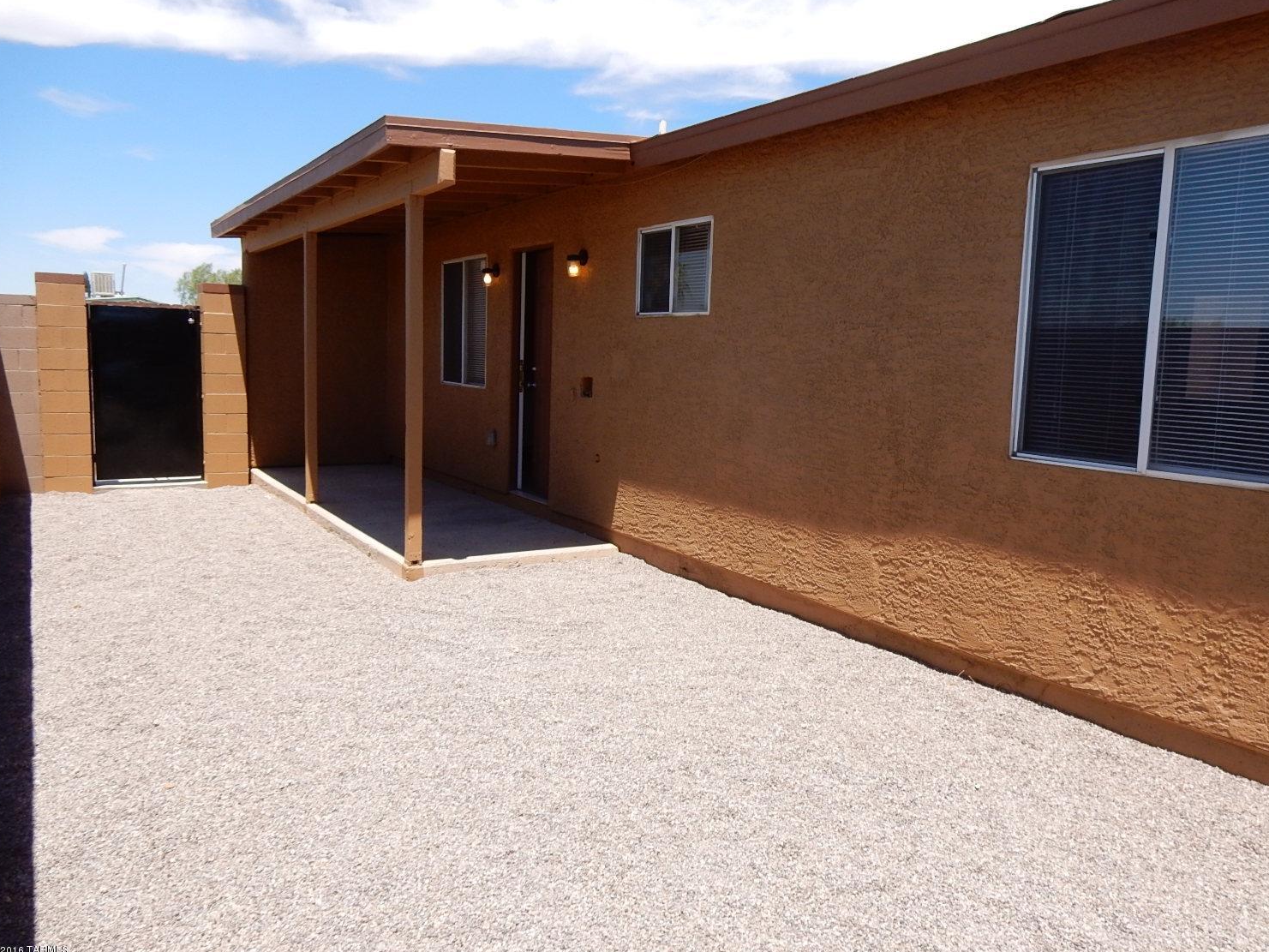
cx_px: 673
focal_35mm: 27
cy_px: 470
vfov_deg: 51.4
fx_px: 990
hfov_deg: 65.3
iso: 125
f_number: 3.7
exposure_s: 1/1000
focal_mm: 4.5
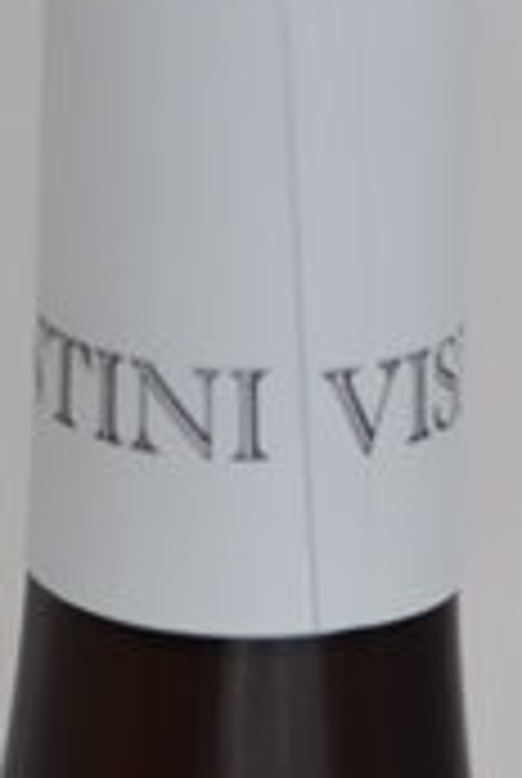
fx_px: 5905
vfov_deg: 7.3
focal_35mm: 273
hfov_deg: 5.1
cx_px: 194
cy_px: 1529
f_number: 3.2
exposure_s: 1/60
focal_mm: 35
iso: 800
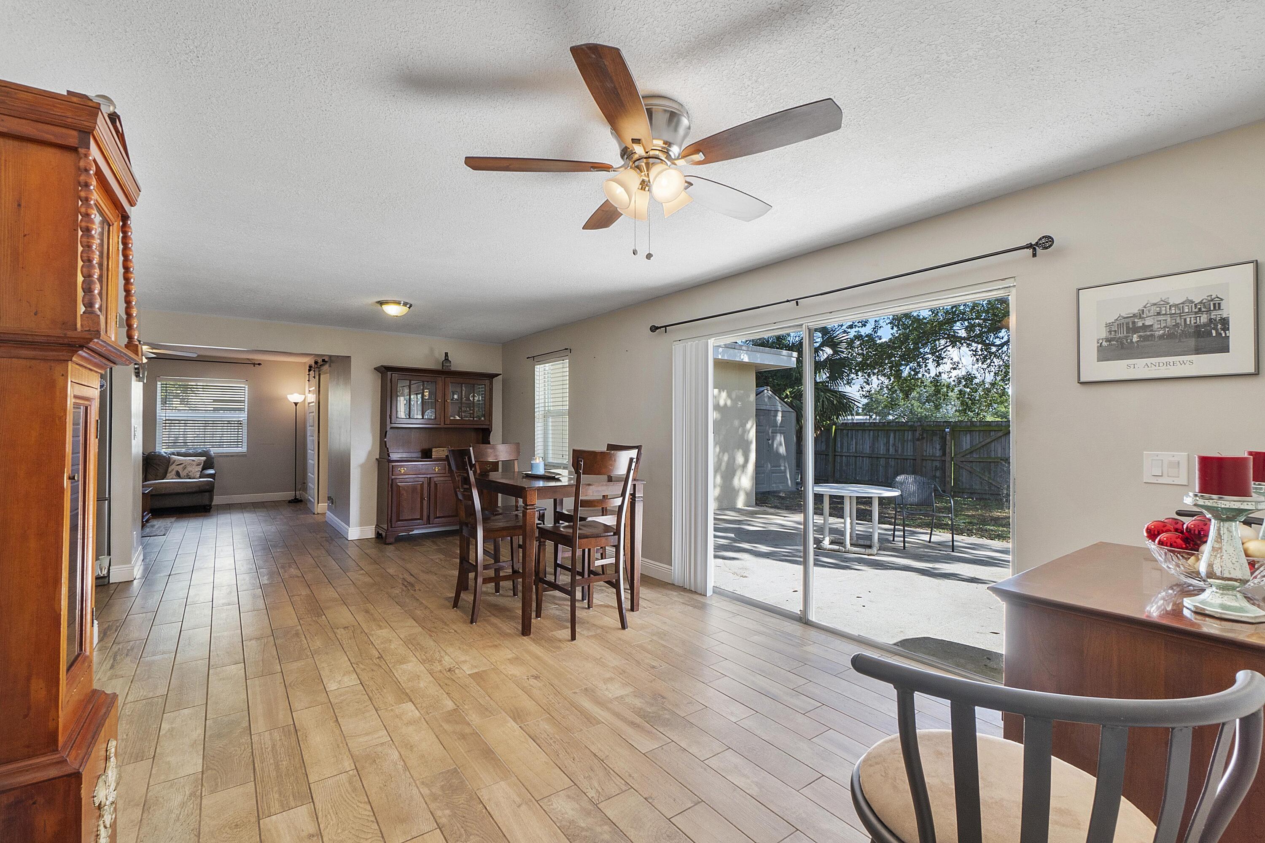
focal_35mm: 15
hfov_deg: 100.4
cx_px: 632
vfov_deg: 77.3
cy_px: 422
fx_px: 527
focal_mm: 10
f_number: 11
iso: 160
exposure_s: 1/15
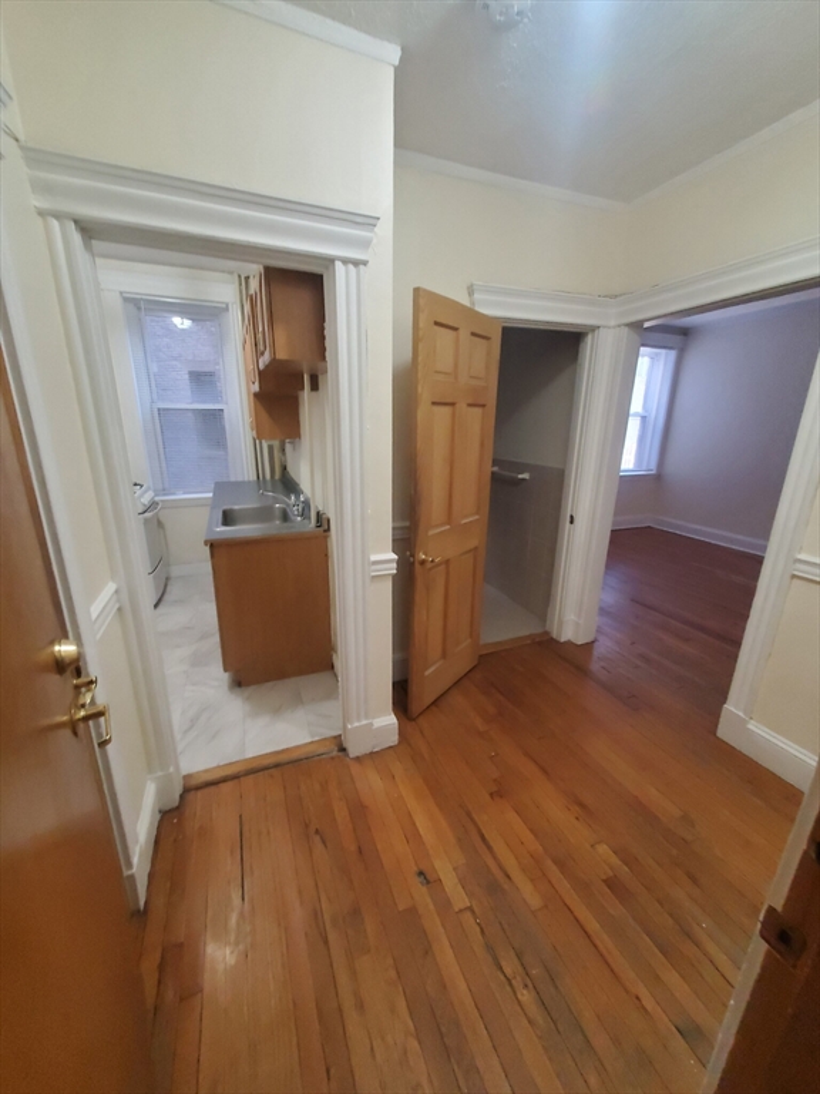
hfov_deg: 89.9
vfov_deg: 106.2
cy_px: 547
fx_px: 411
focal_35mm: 13
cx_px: 410
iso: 500
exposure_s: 1/39
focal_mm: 1.8
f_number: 2.2
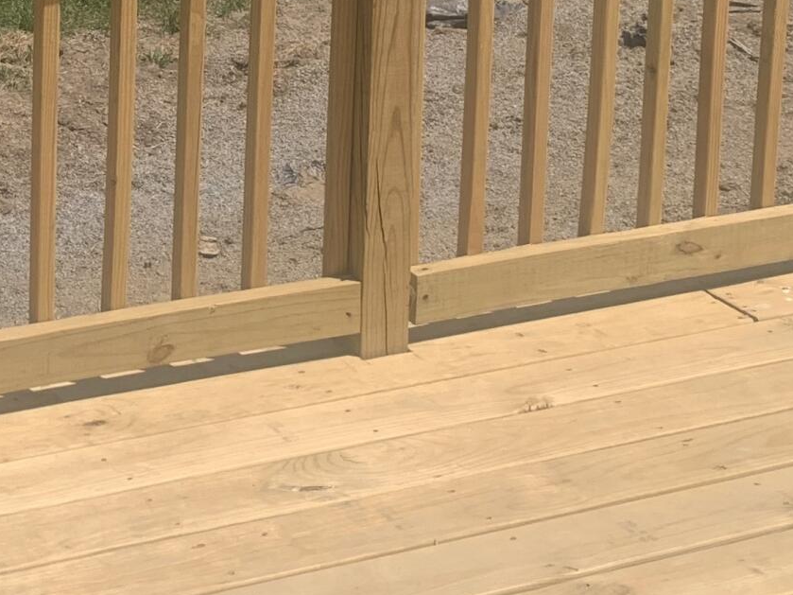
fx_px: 2130
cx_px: -39
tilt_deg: -13.2
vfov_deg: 15.4
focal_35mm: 93
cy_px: -78
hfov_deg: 20.3
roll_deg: -0.5
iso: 25
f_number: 1.8
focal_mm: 4.25
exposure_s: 1/2681
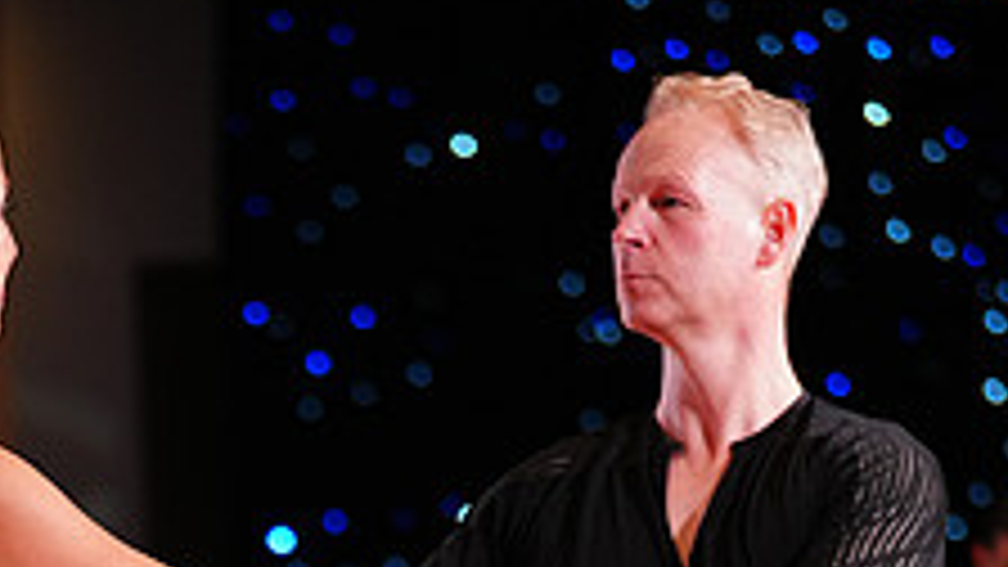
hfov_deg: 9.9
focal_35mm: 217
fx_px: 5800
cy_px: 1130
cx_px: 187
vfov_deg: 5.5
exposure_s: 1/500
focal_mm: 80
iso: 2000
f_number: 2.8
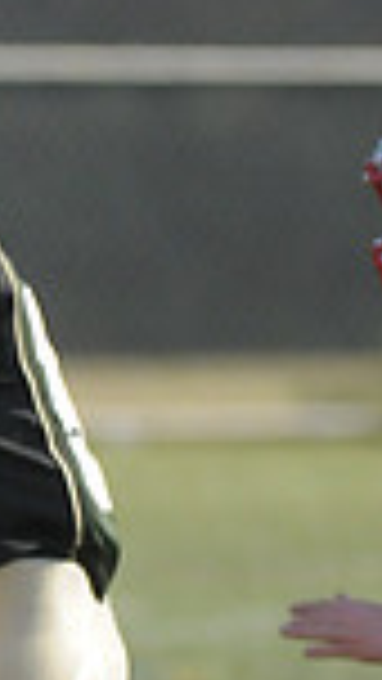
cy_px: 669
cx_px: -899
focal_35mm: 1208
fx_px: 21741
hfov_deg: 1.0
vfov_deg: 1.8
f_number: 4
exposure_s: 1/5000
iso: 1600
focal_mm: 200
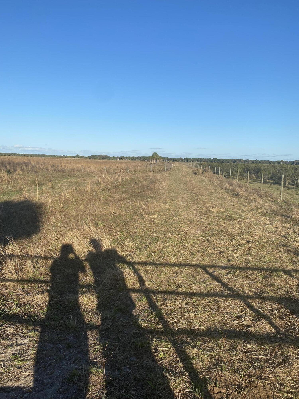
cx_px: 150
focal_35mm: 26
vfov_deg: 67.3
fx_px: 299
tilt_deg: -7.5
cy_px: 200
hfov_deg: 53.1
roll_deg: -1.5
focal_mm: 4.25
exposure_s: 1/2625
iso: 32
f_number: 1.8
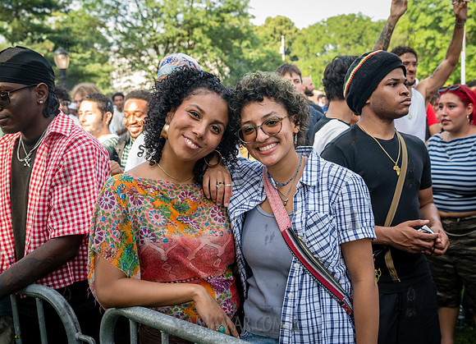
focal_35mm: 45
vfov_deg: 31.4
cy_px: 187
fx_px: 611
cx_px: 271
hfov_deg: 42.5
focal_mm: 39
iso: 500
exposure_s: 1/200
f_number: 5
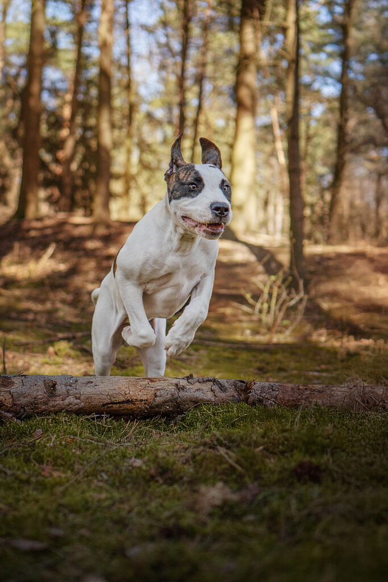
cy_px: 291
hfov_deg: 26.0
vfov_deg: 38.2
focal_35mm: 52
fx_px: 840
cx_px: 194
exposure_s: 1/1600
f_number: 2.2
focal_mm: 35
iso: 250
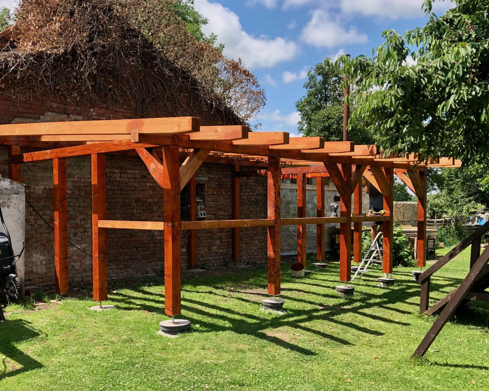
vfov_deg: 40.0
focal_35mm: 37
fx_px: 536
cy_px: 232
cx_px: 239
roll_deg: +0.1
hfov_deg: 49.1
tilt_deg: -2.7
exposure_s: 1/842
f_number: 1.8
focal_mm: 4
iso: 20
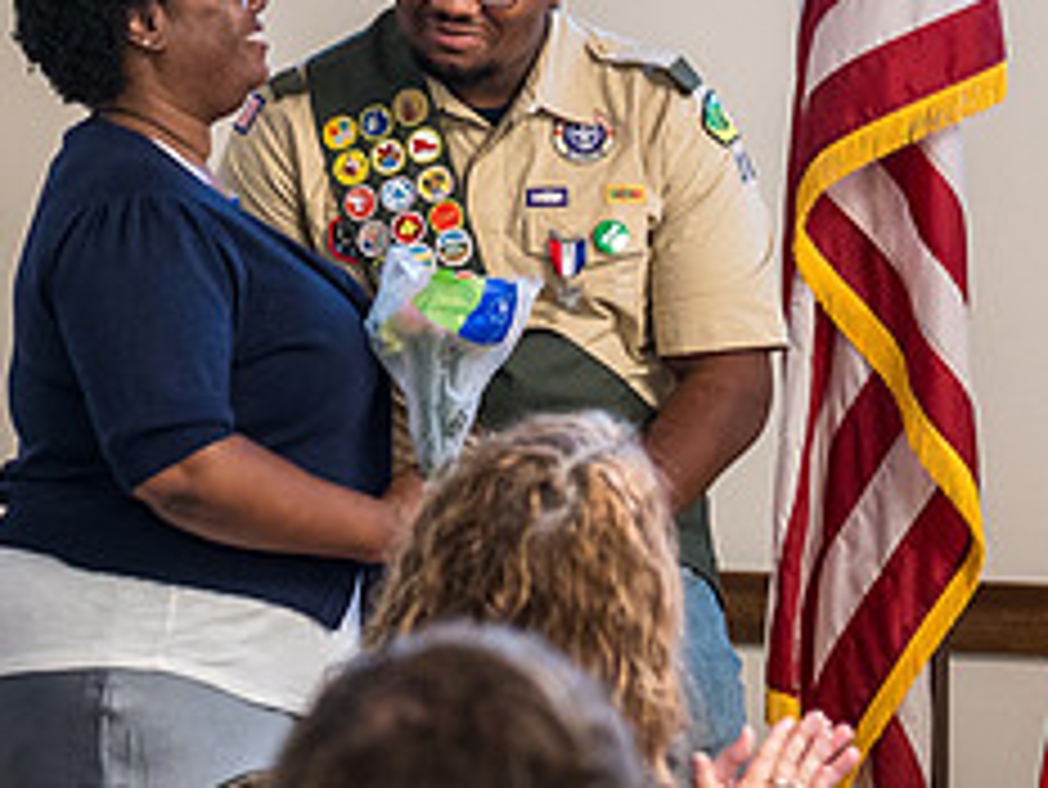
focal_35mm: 263
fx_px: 7966
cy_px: 144
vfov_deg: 5.7
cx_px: 400
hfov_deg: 7.5
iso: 2200
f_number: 4
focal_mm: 110
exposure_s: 1/125
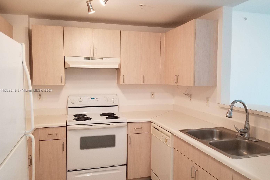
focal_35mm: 28
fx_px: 210
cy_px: 91
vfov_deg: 46.4
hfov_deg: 65.5
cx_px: 136
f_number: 1.7
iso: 200
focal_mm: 4.3
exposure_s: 1/60
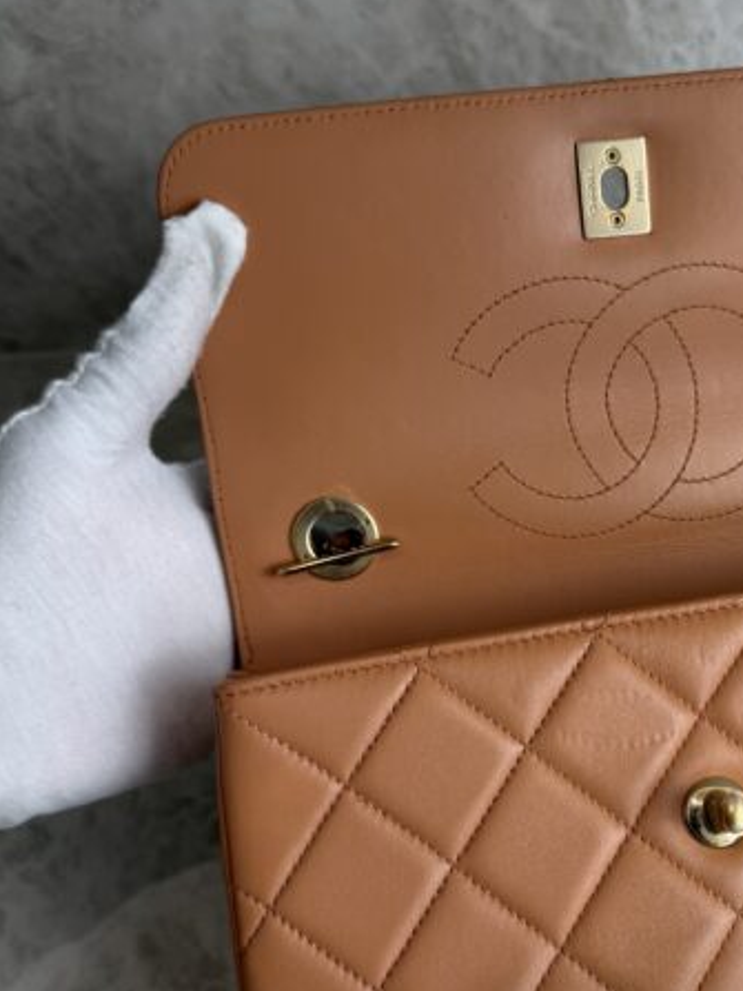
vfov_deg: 43.4
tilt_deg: -50.9
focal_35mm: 43
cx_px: 590
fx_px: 1231
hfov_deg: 32.7
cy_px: 645
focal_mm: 6.76
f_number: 1.78
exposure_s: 1/120
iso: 50
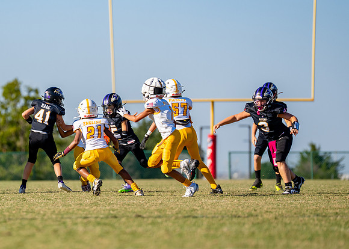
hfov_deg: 6.5
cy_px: 131
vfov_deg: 4.6
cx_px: 94
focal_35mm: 311
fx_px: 3087
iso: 160
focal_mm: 200
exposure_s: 1/3200
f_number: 2.8
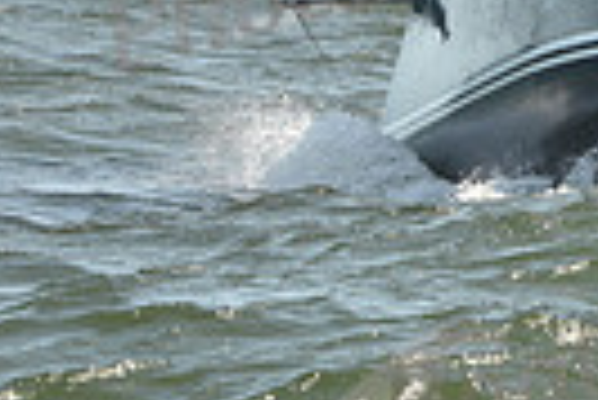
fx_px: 5072
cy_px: -339
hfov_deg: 6.6
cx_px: 971
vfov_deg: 4.5
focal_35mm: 305
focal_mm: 70
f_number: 6.3
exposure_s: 1/800
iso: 250
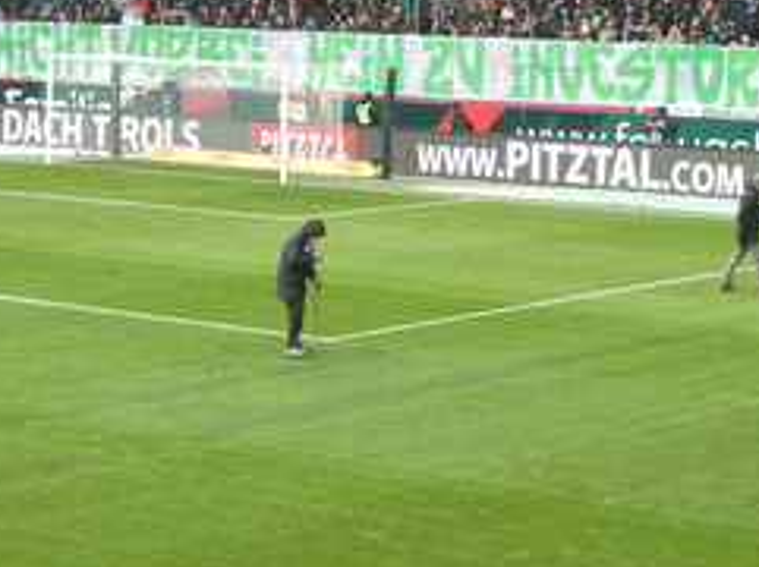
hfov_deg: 15.7
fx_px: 2737
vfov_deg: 11.5
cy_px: -151
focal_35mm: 125
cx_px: 554
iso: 200
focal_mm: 8.4
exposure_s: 1/80
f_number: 4
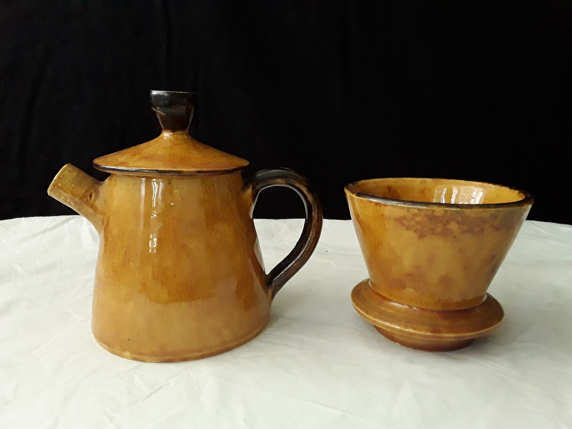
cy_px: 214
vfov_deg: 51.4
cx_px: 286
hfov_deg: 65.3
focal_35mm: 27
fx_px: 446
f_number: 1.9
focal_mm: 2.91
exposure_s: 1/100
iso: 400
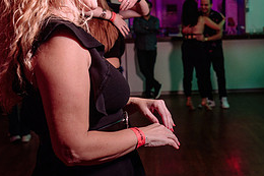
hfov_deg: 27.6
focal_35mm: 73
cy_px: 66
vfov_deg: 18.6
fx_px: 535
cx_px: 174
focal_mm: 28
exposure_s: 1/80
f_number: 3.2
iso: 800
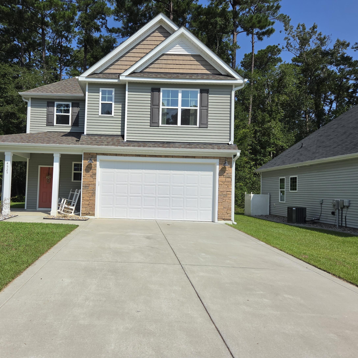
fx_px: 328
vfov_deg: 57.3
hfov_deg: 56.5
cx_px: 131
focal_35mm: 28
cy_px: 174
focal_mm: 5.4
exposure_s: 1/7324
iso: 80
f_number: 1.8
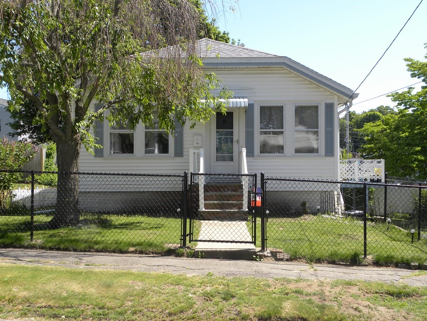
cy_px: 160
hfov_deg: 41.2
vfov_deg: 31.5
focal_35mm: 46
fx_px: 567
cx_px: 214
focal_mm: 8.2
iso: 64
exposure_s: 1/208
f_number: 4.5
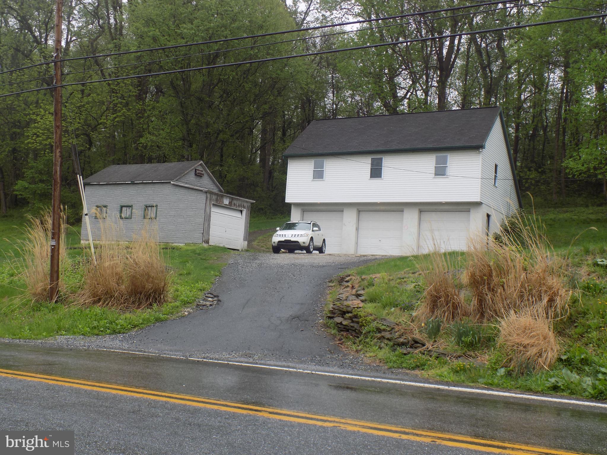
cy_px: 228
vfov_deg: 38.7
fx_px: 649
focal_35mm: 37
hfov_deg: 50.1
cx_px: 304
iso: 80
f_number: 3.5
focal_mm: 6.6
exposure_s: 1/160
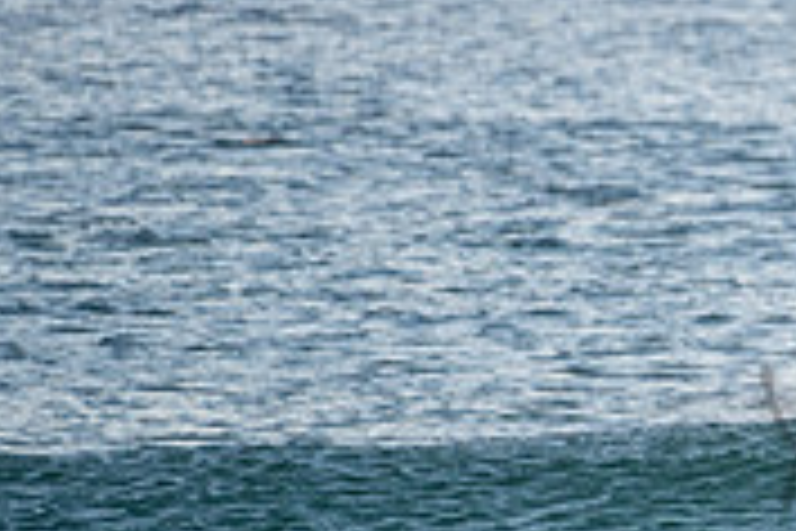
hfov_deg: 1.2
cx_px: 1223
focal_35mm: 1714
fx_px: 37895
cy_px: 398
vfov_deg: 0.8
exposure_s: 1/160
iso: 180
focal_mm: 500
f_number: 5.6
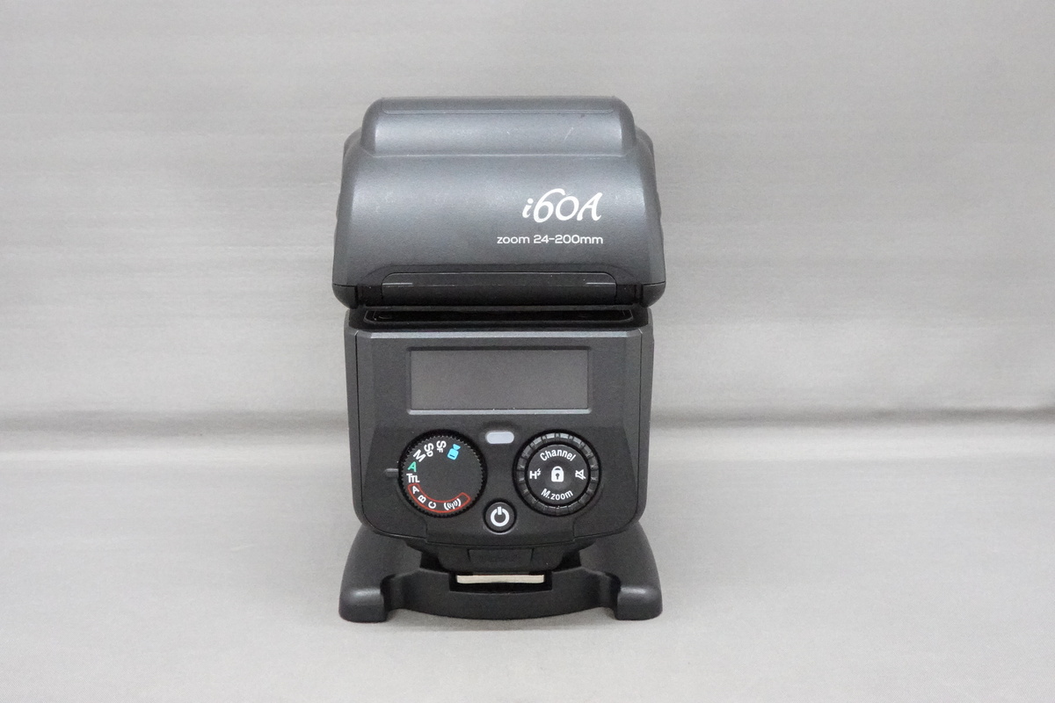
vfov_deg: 29.2
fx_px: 1348
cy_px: 352
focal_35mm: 46
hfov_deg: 42.7
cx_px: 528
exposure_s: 1/30
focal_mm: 17.19
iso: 6400
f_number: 11
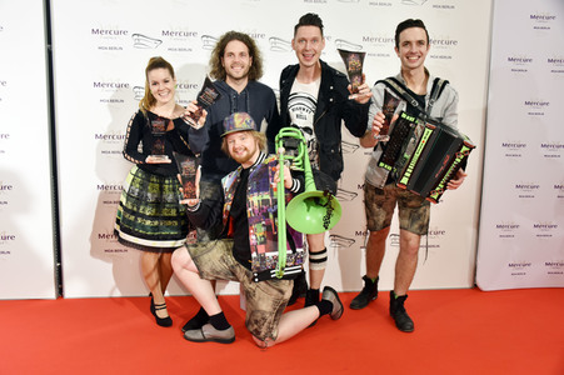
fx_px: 532
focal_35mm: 34
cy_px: 188
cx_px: 282
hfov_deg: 55.8
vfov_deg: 38.8
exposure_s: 1/125
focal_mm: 34
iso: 1600
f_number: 5.6
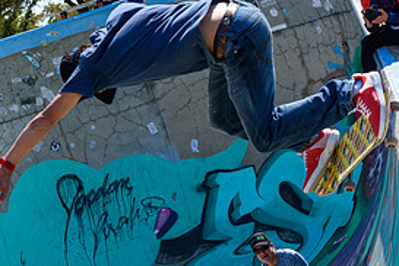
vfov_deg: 7.9
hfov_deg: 11.9
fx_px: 1917
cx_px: 181
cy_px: 229
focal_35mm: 173
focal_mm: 70
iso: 200
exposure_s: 1/800
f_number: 7.1
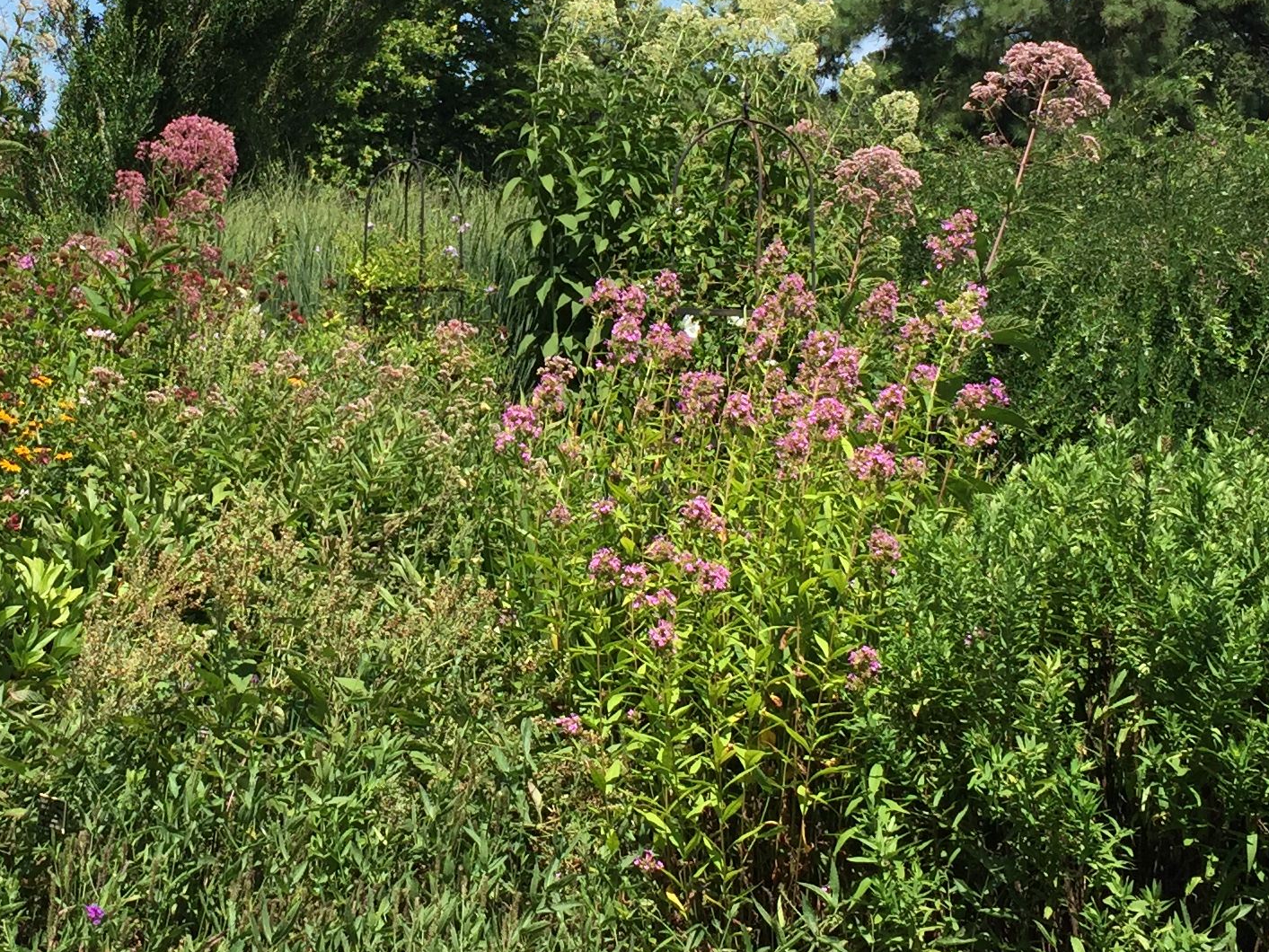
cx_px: 431
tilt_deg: -1.2
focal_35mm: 67
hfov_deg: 28.8
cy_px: 287
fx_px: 2456
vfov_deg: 21.8
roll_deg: -2.6
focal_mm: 4.15
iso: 32
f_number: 2.2
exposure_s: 1/1319
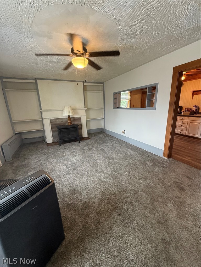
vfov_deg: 102.1
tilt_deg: -13.6
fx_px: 108
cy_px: 134
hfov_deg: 85.7
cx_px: 100
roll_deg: +1.7
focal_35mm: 14
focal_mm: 2.22
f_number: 2.2
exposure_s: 1/60
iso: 320
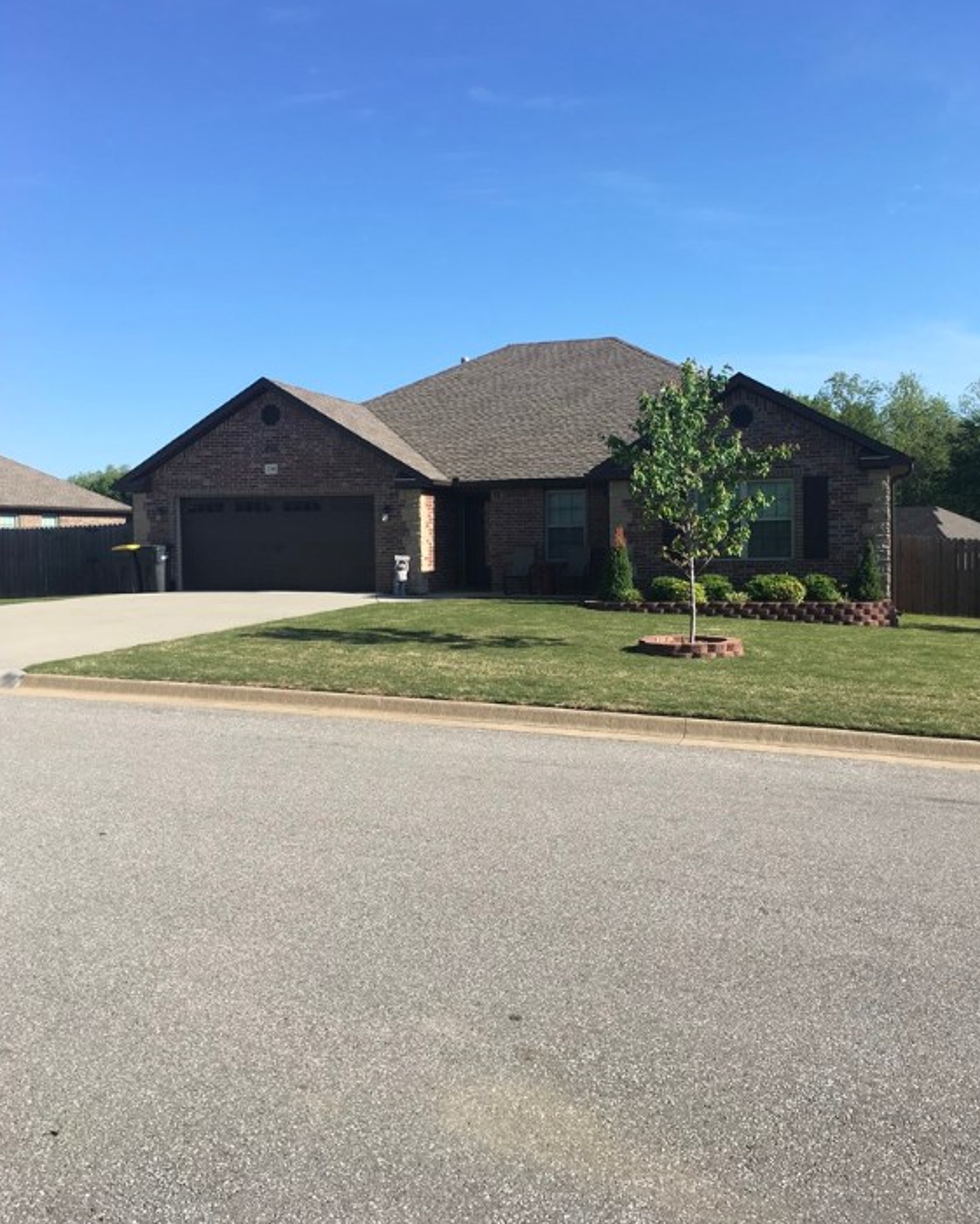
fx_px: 1124
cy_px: 562
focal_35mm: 31
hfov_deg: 47.1
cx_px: 489
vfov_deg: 57.1
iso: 25
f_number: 2.2
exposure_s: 1/962
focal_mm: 4.15
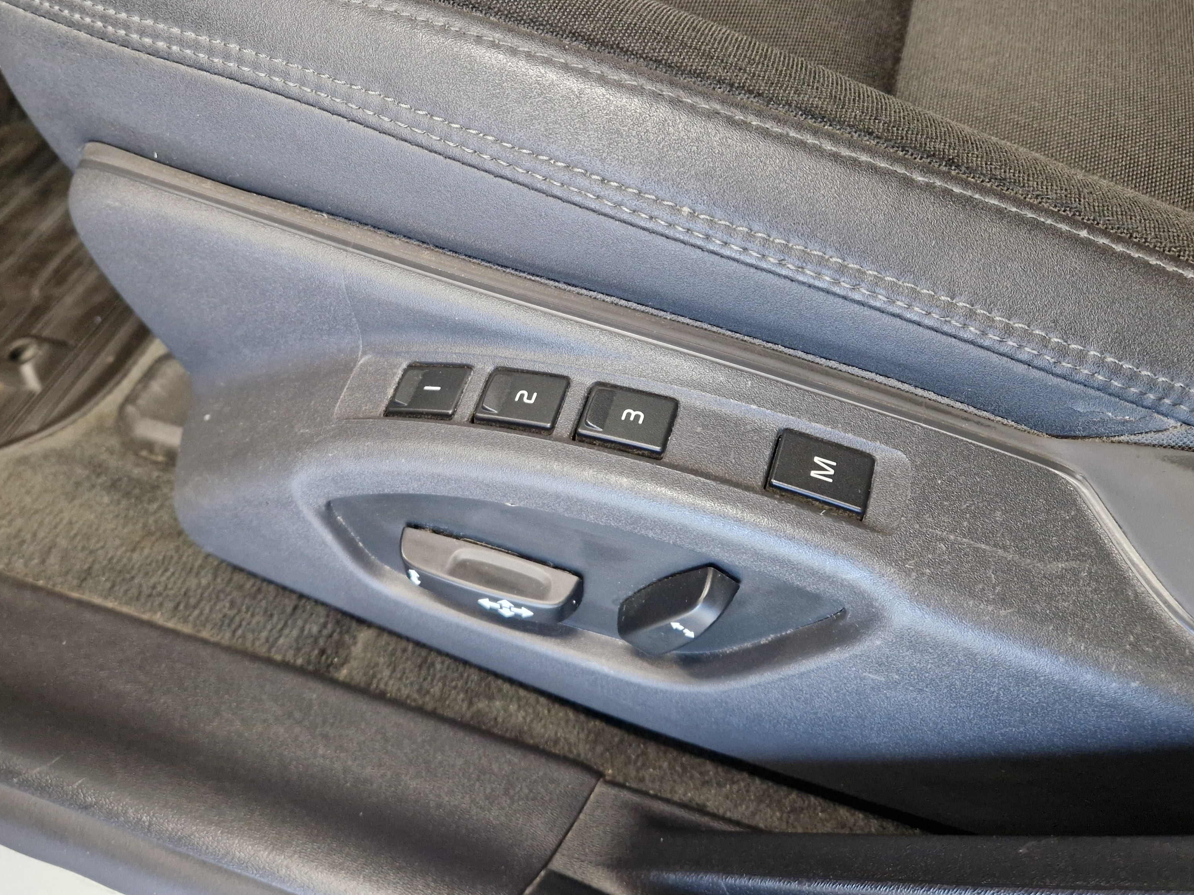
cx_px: 550
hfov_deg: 59.9
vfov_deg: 46.6
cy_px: 381
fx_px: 1035
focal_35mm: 30
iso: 640
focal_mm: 5.4
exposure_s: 1/100
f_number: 1.8
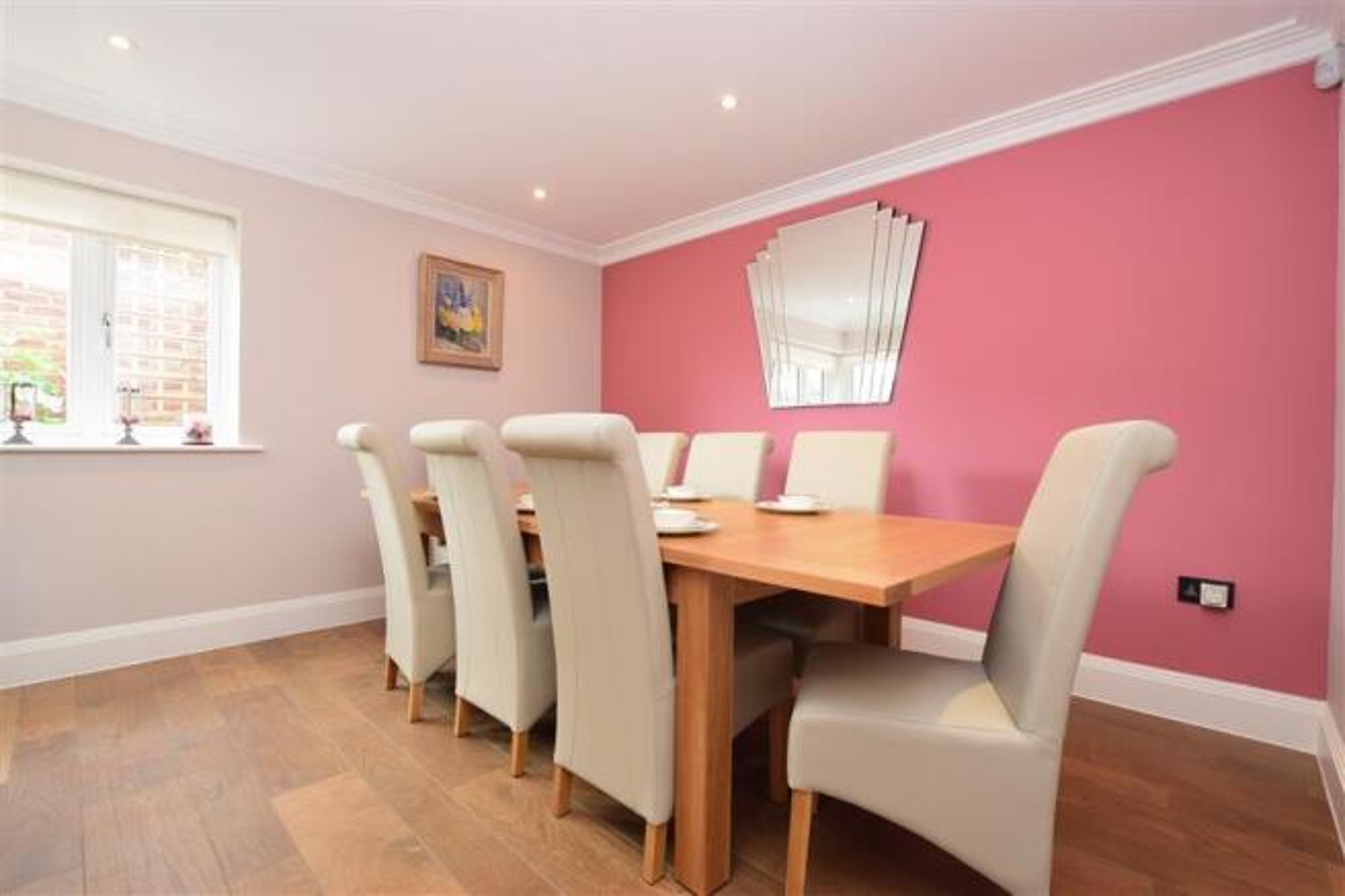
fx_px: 560
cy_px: 448
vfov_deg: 77.3
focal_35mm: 15
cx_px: 672
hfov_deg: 100.4
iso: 320
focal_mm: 10
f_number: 10
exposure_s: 1/10
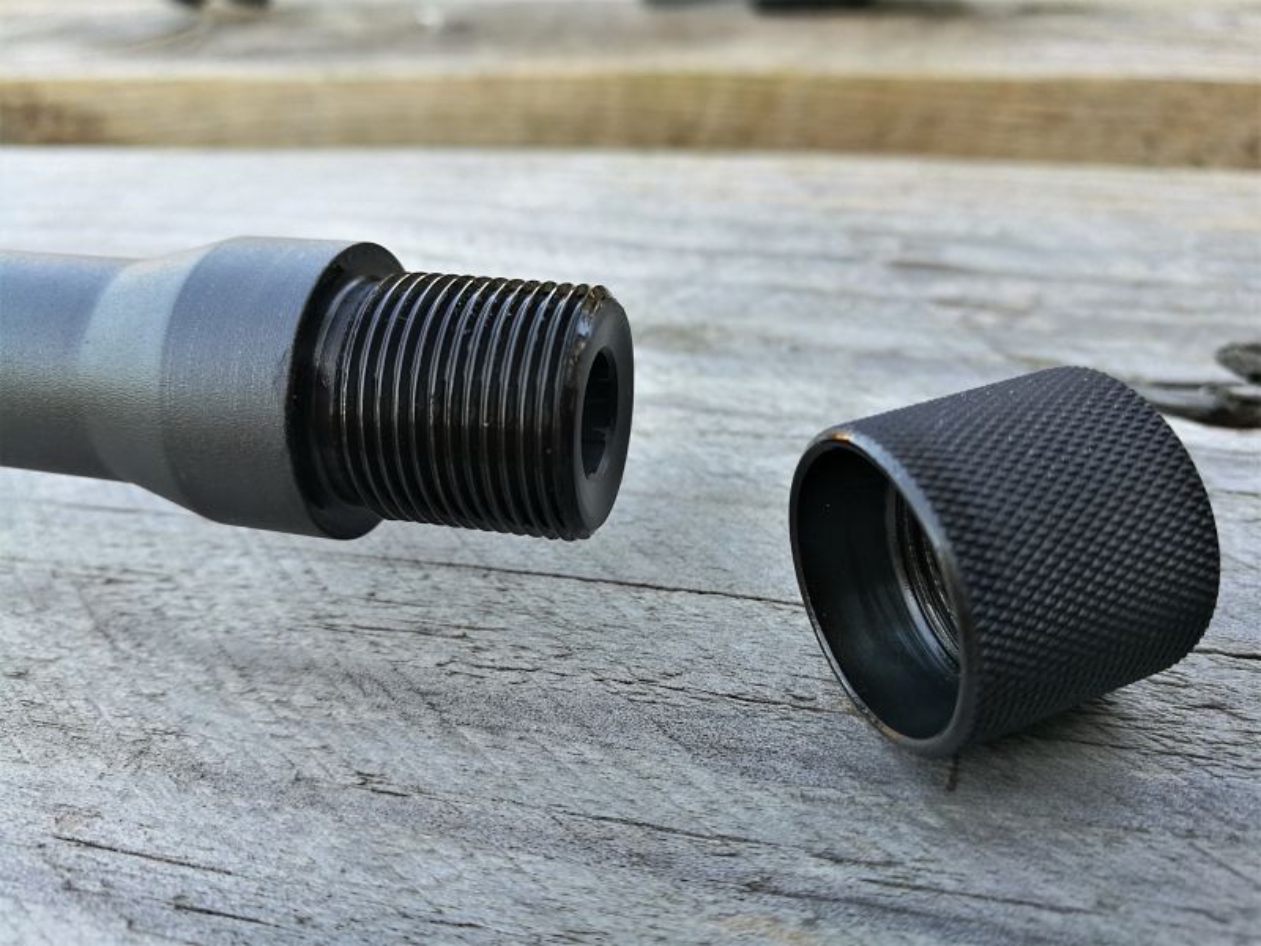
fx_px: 984
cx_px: 630
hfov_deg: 65.3
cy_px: 473
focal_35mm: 27
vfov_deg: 51.4
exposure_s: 1/50
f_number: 2.2
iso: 80
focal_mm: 4.5
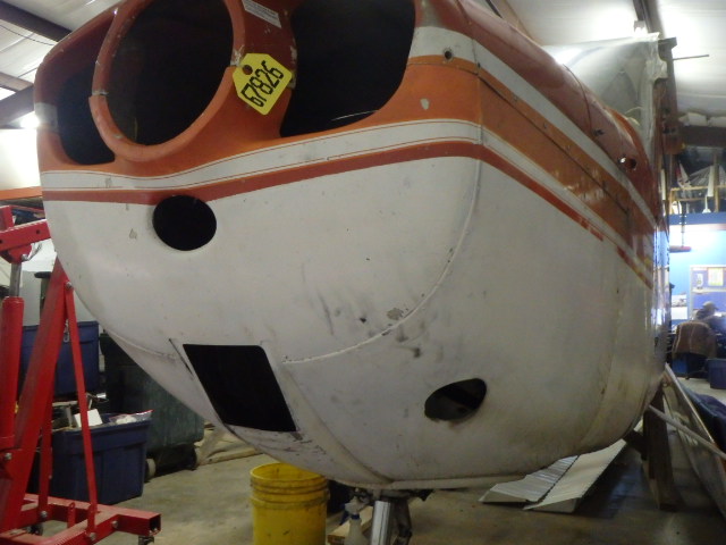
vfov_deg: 44.2
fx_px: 671
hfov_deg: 56.8
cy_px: 272
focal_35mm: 32
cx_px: 363
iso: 1000
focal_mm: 5.7
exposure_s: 1/20
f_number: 4.2
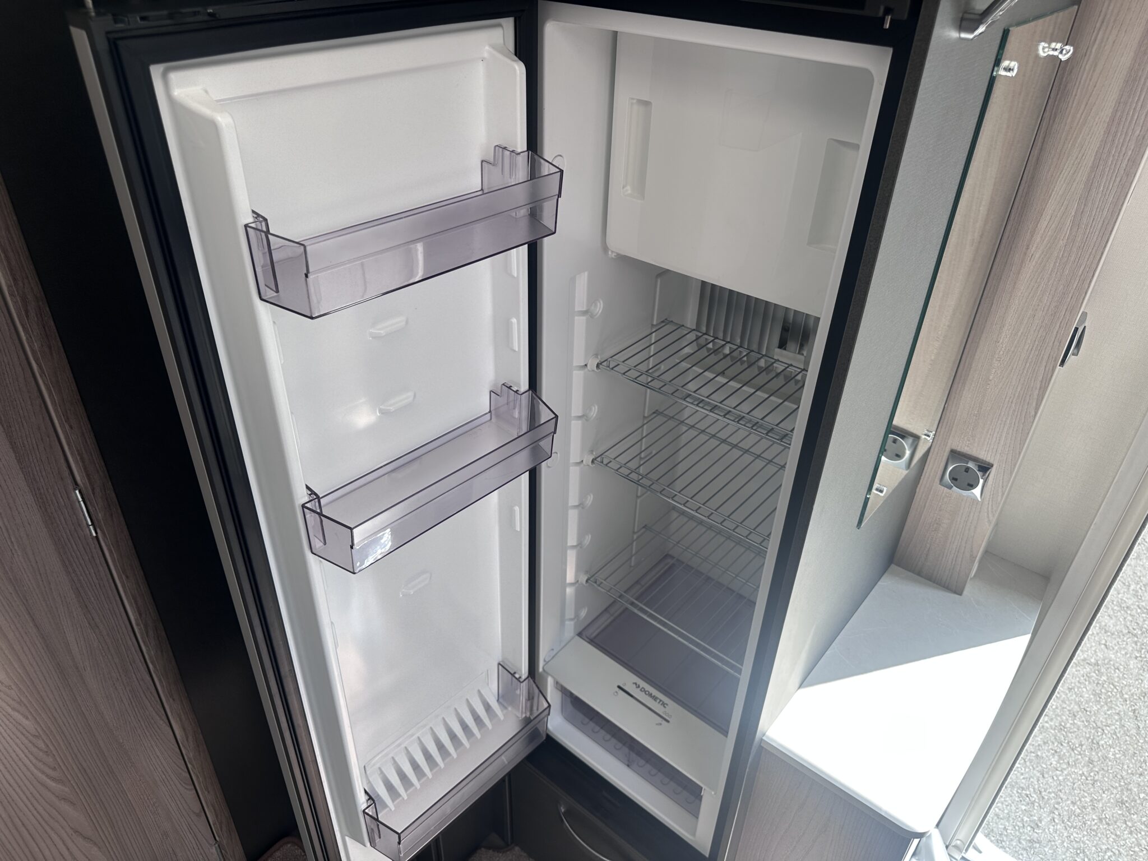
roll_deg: -1.0
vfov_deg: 56.8
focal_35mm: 24
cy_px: 430
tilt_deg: -31.0
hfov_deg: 71.6
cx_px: 574
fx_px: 796
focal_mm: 6.86
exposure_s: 1/402
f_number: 1.78
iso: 80
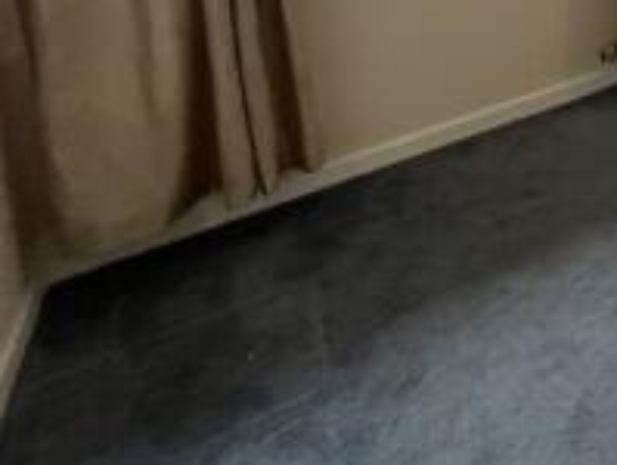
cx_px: 879
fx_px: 679
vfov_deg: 28.2
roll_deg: +2.2
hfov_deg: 31.2
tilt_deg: -5.4
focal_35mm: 38
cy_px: -194
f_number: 1.8
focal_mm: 1.57
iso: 250
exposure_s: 1/100
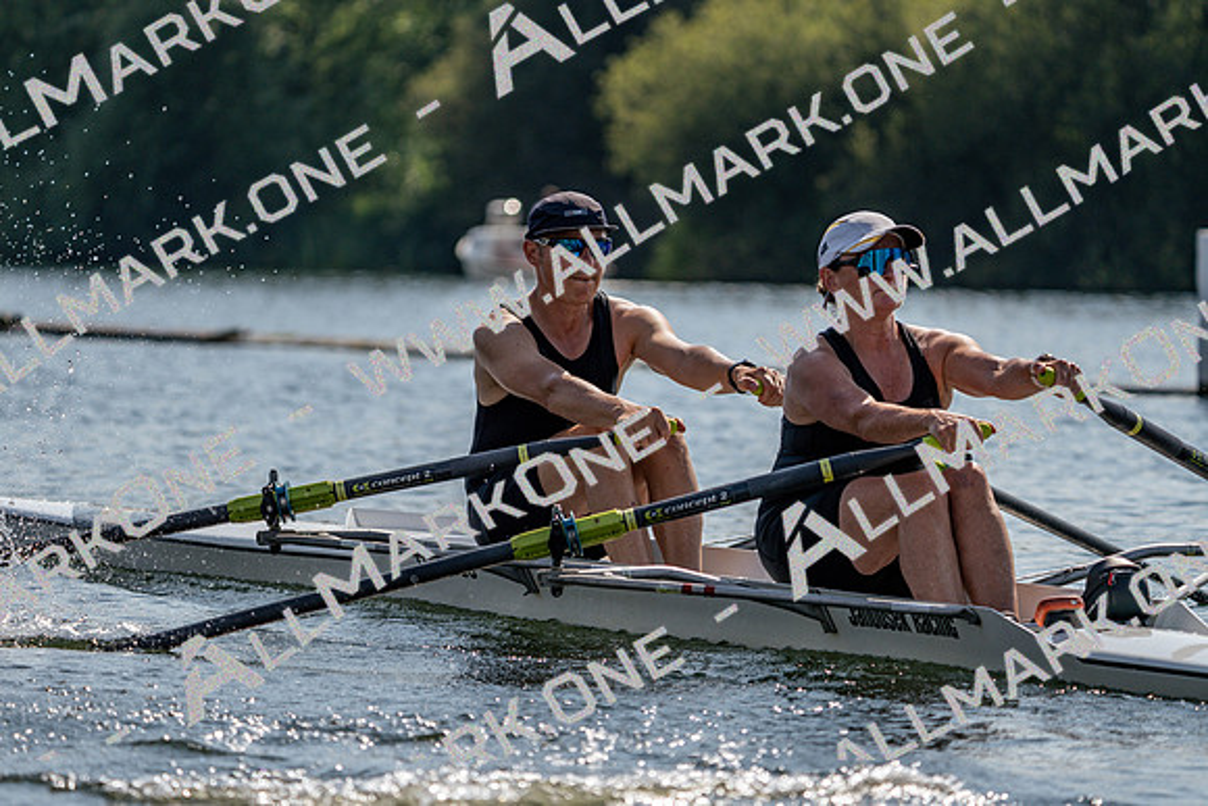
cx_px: 604
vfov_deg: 5.6
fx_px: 8223
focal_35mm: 245
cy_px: 403
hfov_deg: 8.4
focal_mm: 245
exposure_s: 1/1600
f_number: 5.6
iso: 125
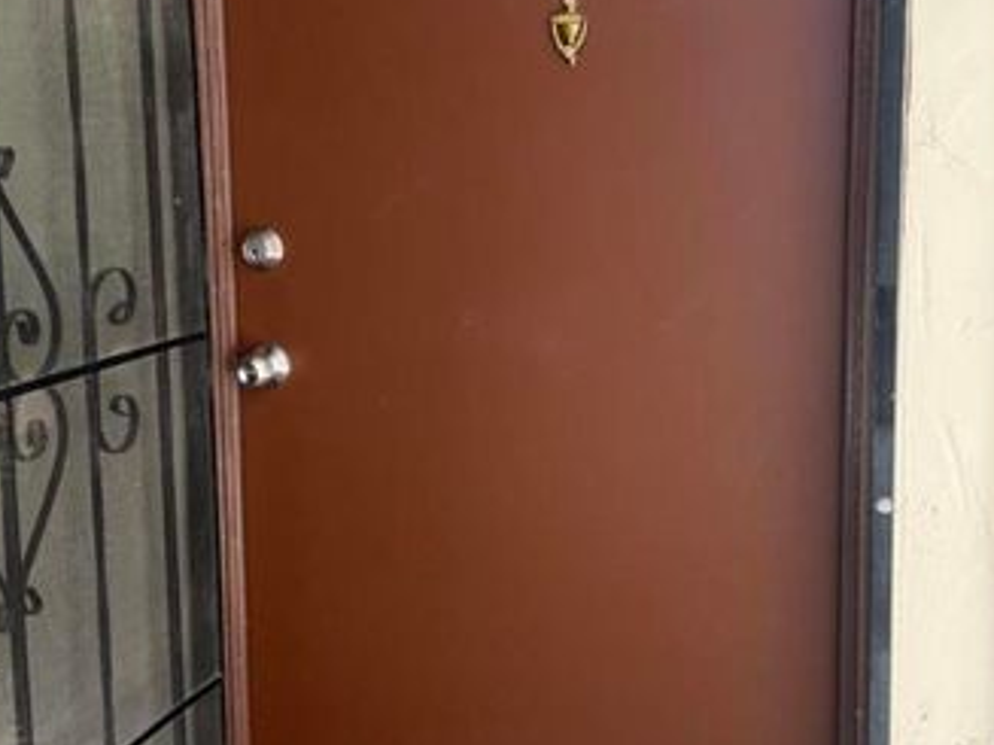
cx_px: 471
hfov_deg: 38.9
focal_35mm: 49
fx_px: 1407
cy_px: 333
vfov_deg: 29.6
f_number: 1.78
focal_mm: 6.76
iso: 64
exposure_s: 1/227
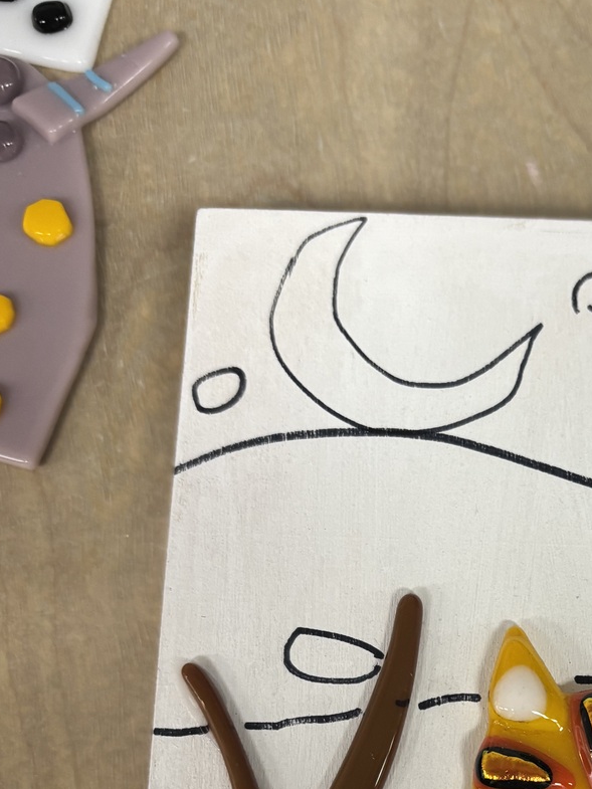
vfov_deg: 33.9
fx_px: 1208
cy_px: 731
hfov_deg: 26.1
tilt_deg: -77.5
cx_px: 587
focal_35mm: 53
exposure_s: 1/60
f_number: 1.6
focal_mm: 5.96
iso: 160
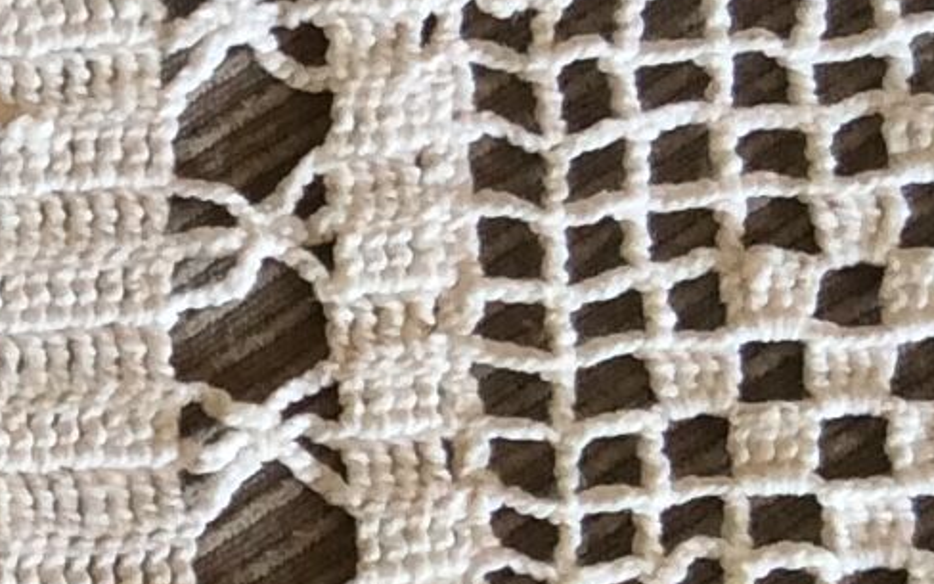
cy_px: 429
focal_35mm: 180
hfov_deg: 10.9
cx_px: -748
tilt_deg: -85.4
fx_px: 4582
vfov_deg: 7.3
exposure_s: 1/33
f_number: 2.4
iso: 40
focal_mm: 3.3
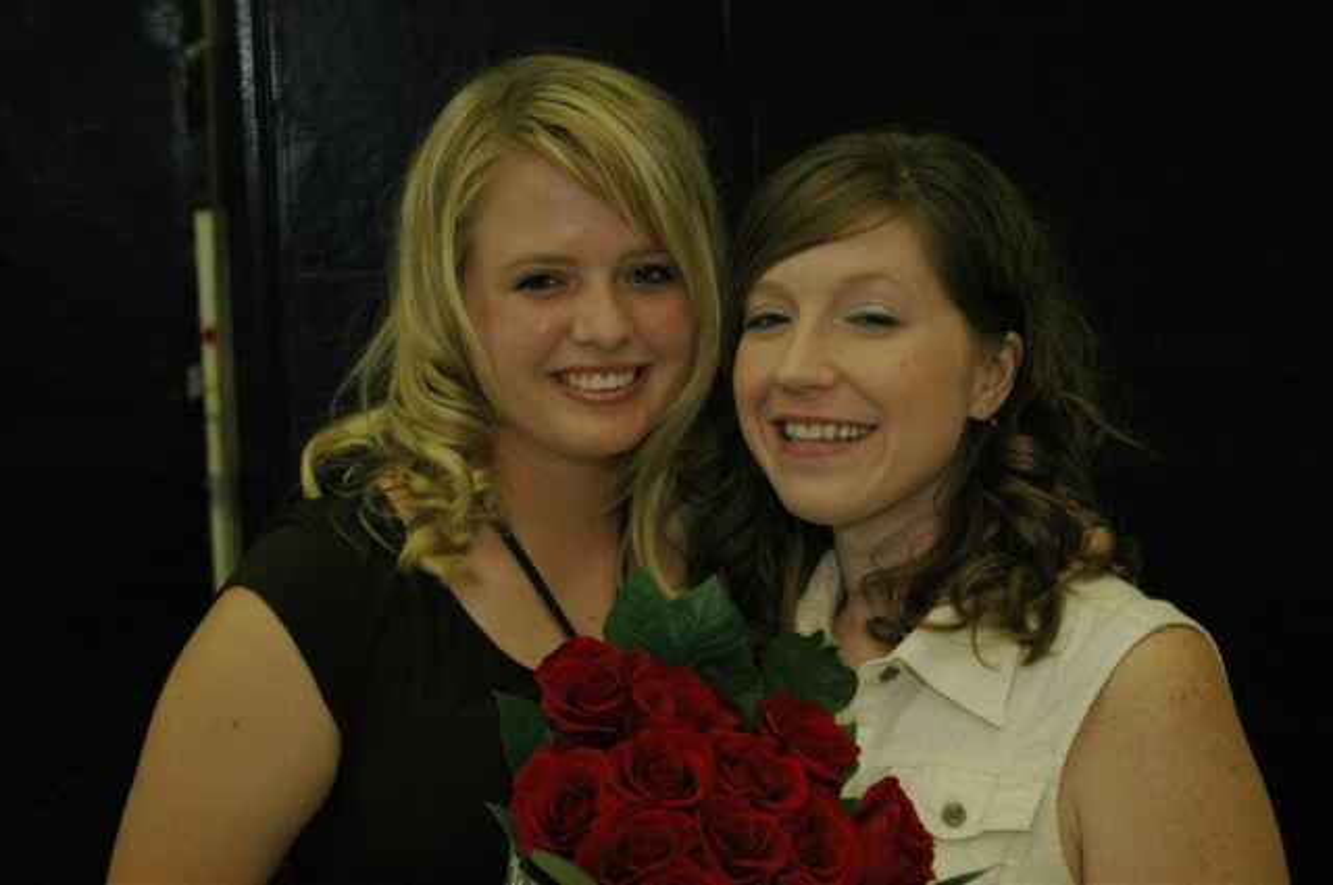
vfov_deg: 22.6
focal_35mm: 60
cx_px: 666
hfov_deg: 33.4
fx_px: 2219
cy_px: 442
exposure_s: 1/60
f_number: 4.5
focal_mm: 40
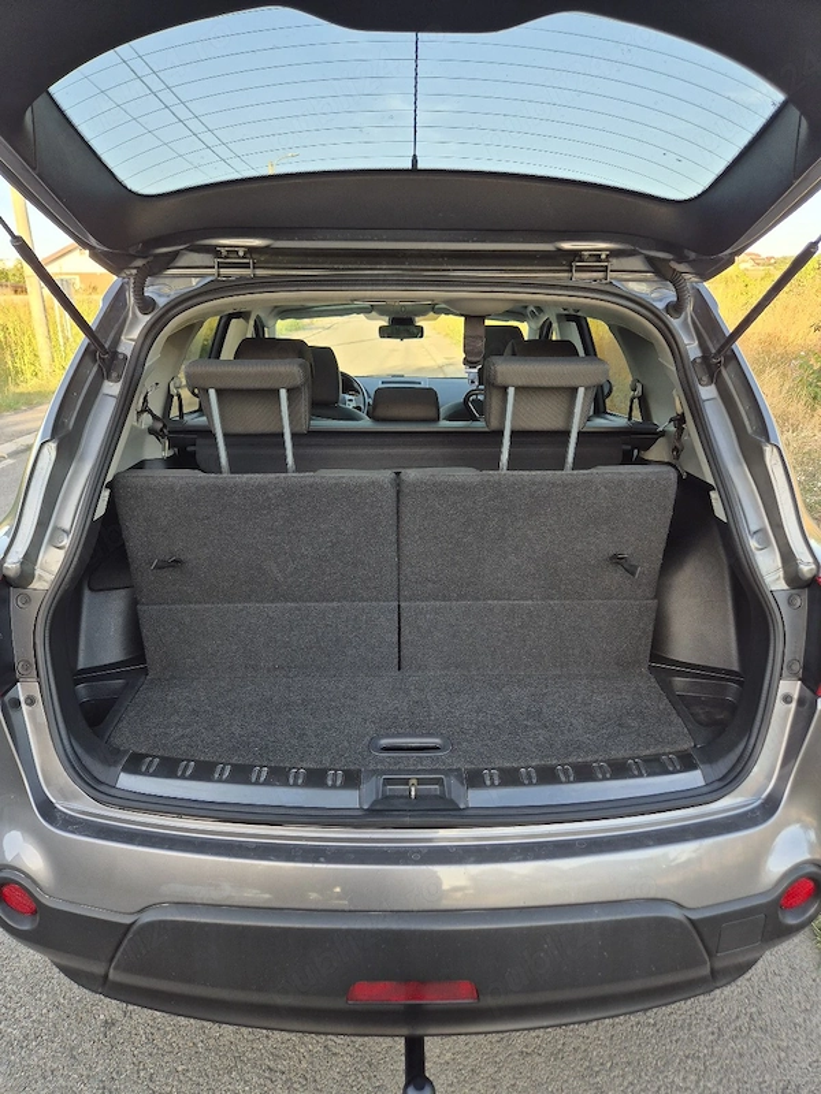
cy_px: 547
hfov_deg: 58.9
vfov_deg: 73.9
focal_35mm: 23
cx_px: 410
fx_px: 727
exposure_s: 1/182
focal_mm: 5.4
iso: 32
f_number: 1.8
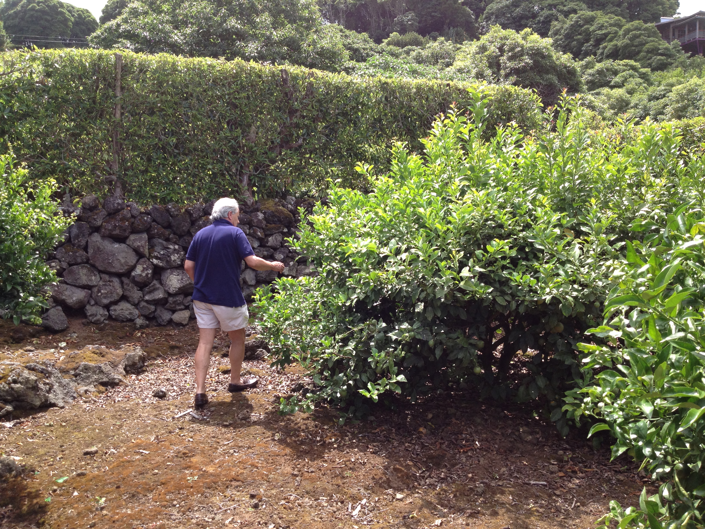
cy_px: 264
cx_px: 352
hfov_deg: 52.6
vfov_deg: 40.7
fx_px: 713
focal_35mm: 35
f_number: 2.4
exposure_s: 1/536
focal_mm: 4.28
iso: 64
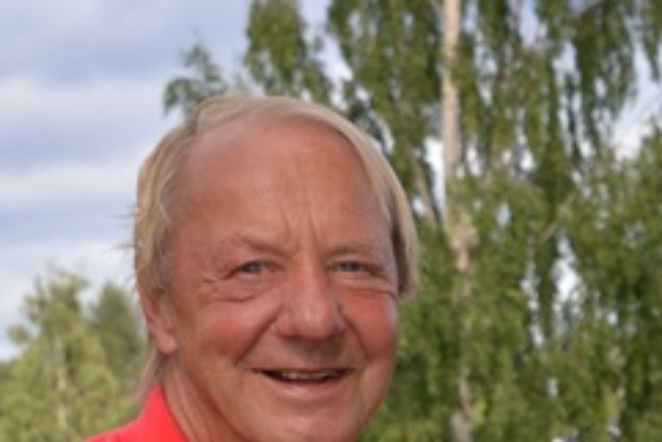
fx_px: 4397
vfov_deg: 5.7
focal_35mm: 239
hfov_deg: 8.4
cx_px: 1093
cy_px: 689
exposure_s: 1/200
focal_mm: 48
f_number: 8
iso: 100
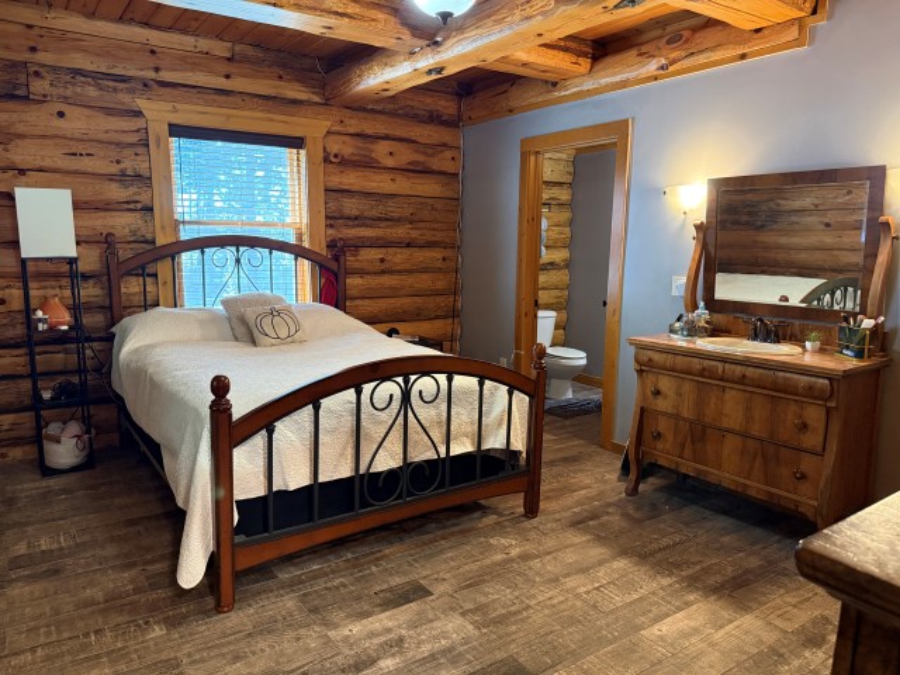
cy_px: 338
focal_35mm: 24
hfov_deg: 71.6
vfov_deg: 56.8
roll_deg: -0.6
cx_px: 450
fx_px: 624
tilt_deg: -8.6
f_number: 1.78
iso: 640
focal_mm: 6.76
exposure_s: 1/40
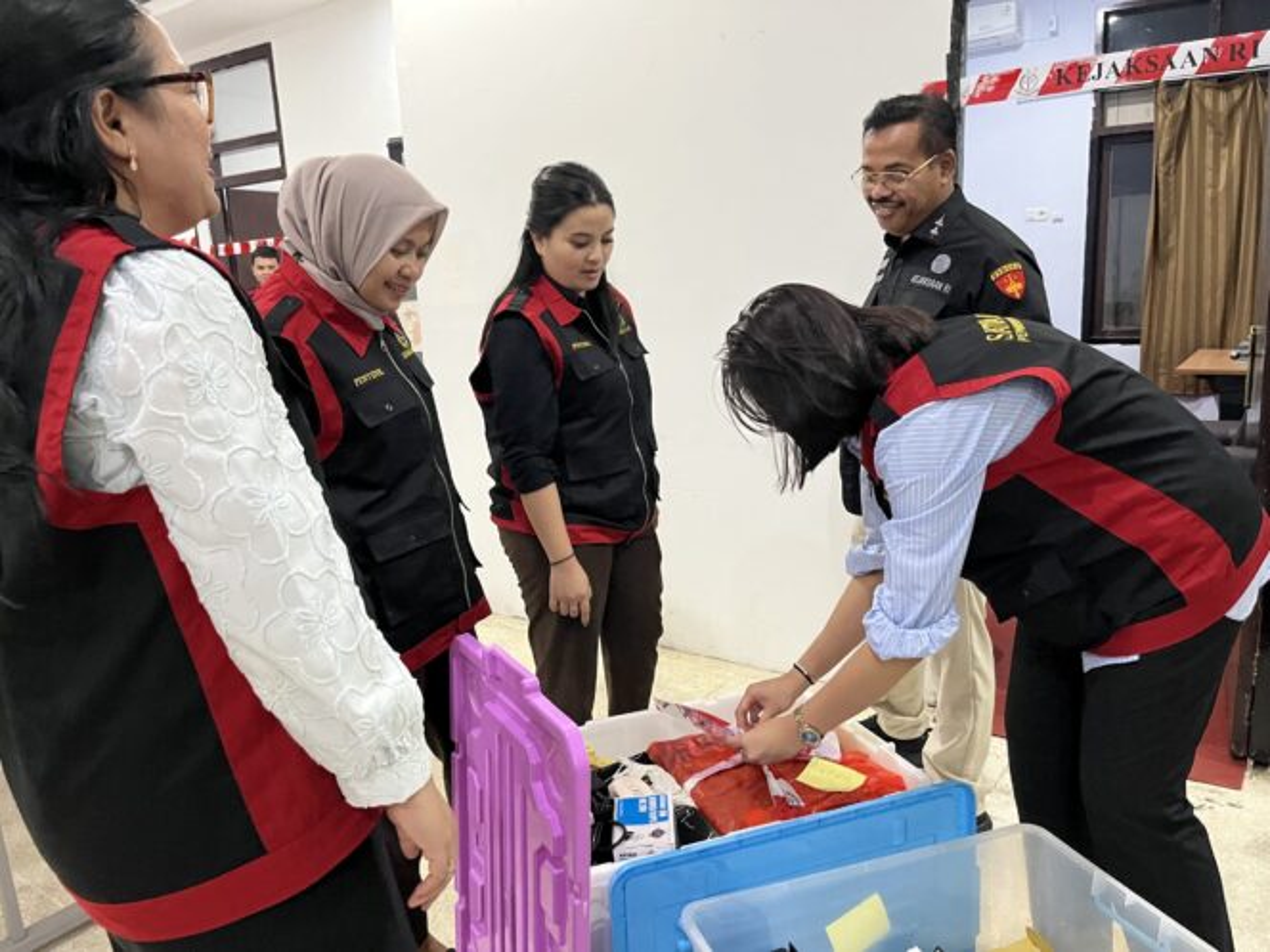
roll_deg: +3.8
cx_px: 635
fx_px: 954
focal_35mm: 26
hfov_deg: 67.3
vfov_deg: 53.1
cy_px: 476
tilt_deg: -10.8
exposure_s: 1/50
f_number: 1.6
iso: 500
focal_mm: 5.1
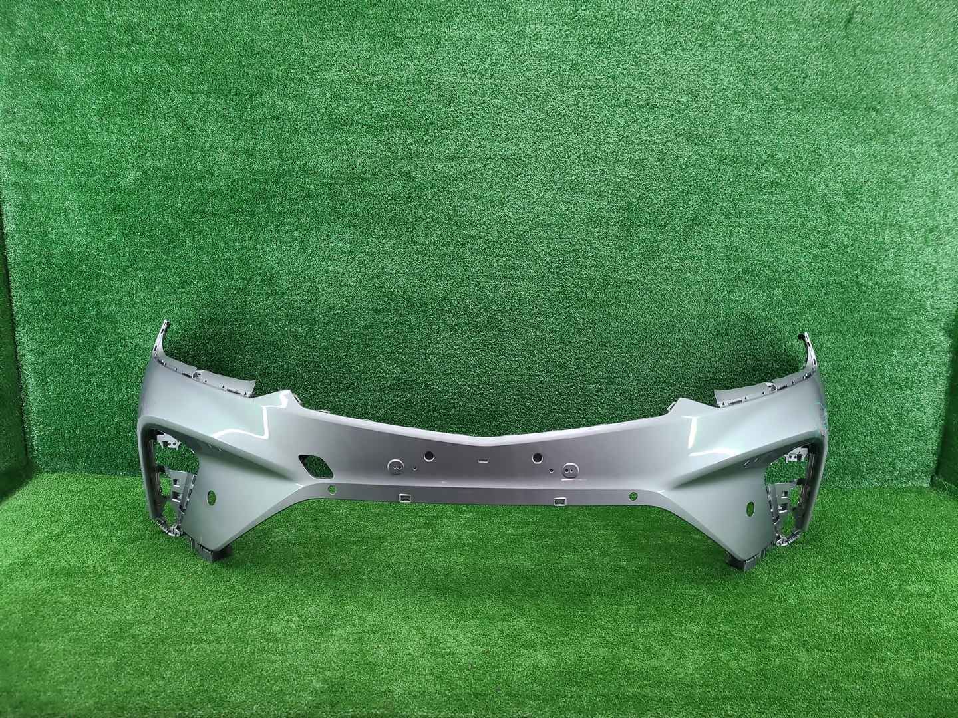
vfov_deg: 53.1
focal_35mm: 26
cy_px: 359
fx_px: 720
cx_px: 479
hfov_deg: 67.3
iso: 173
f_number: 1.8
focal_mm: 5.4
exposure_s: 1/50
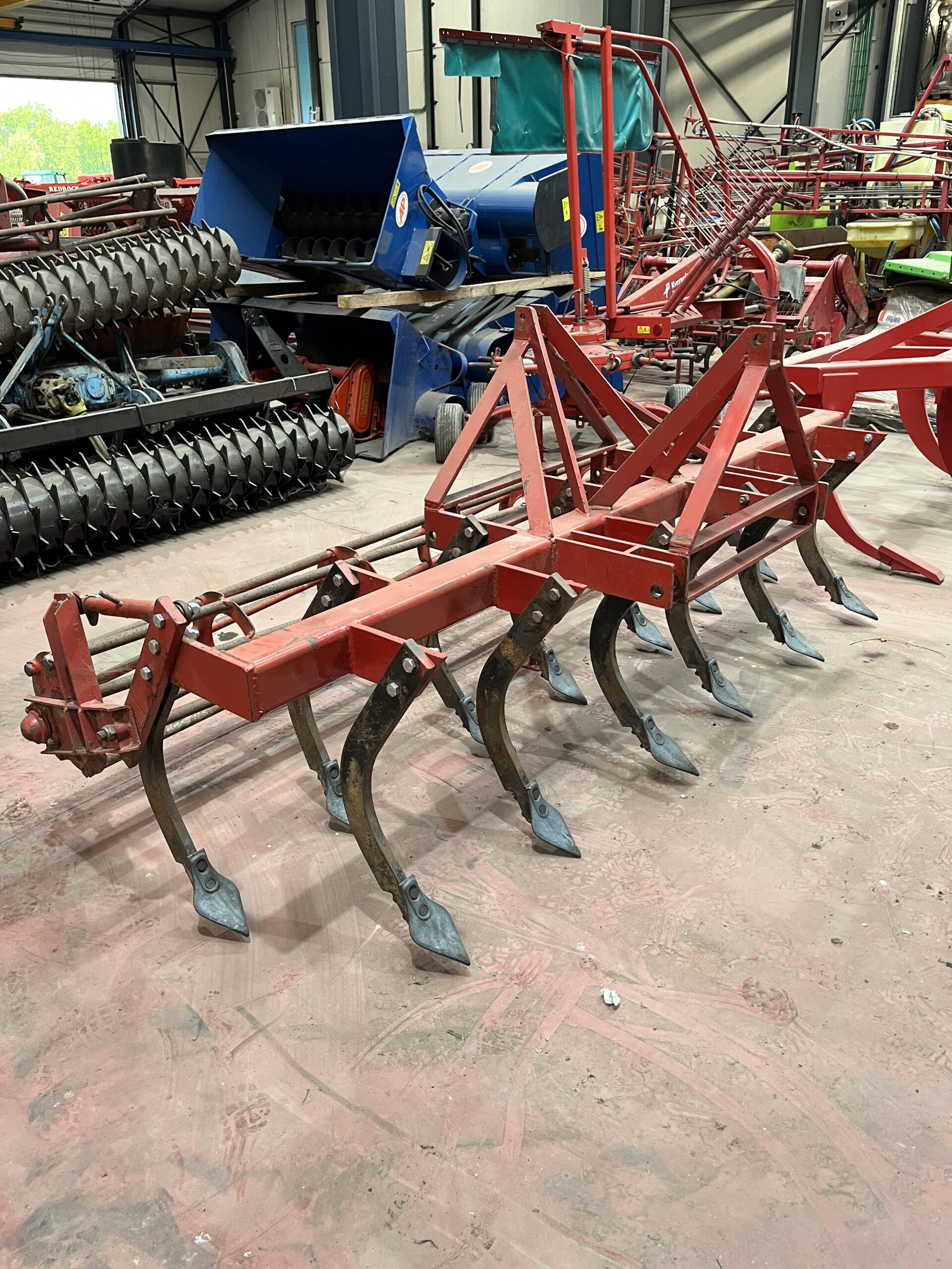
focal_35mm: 26
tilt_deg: -24.6
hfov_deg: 53.1
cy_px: 634
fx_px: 953
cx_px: 476
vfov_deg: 67.3
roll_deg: +2.4
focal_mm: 5.1
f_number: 1.6
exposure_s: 1/60
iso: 200
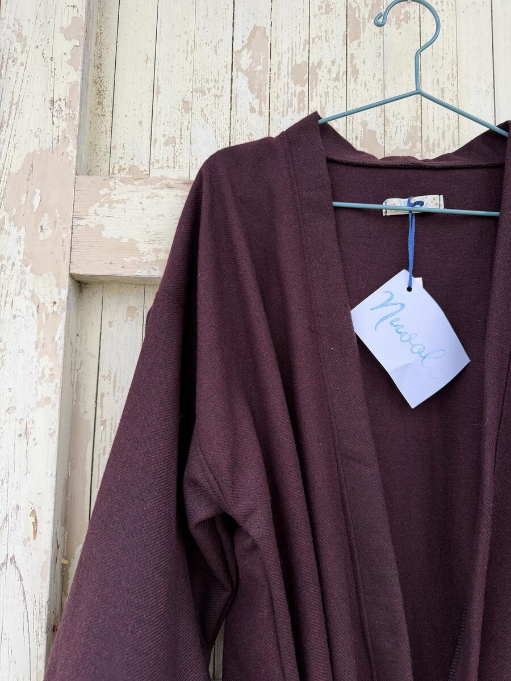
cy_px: 340
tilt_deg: -1.7
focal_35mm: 24
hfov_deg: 56.8
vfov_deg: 71.6
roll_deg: -1.5
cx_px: 256
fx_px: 472
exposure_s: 1/243
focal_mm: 6.76
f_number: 1.78
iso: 125
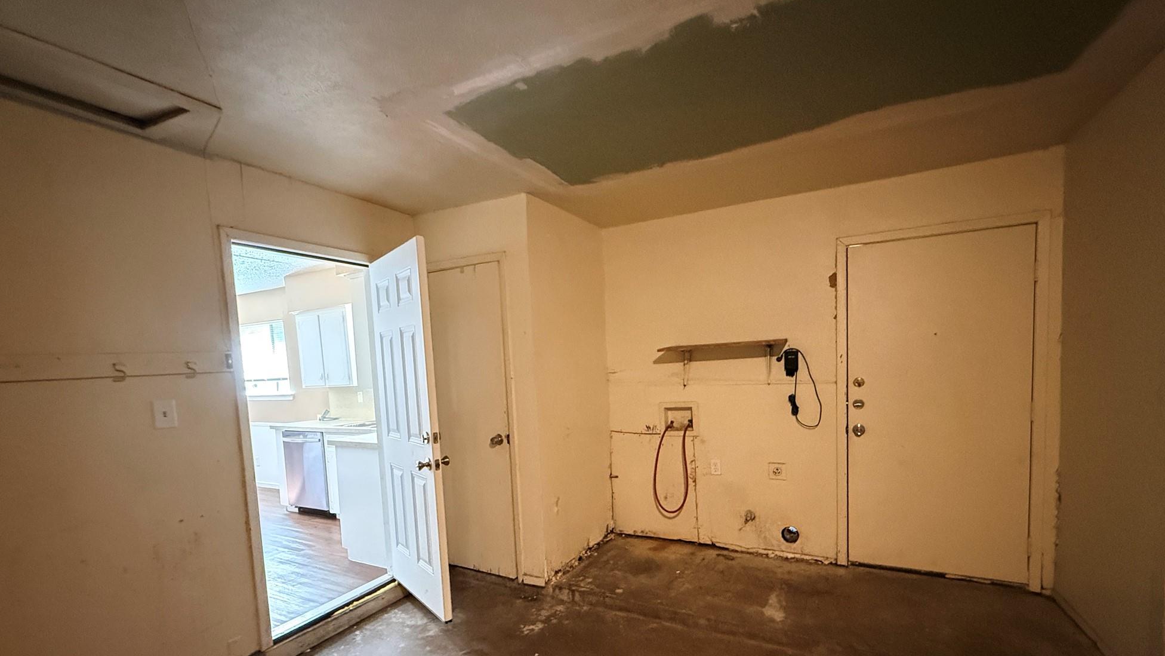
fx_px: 494
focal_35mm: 16
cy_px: 398
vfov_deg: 66.4
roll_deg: +2.4
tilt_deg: -3.7
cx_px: 602
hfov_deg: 99.3
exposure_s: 1/60
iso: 1000
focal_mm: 2.22
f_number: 2.2
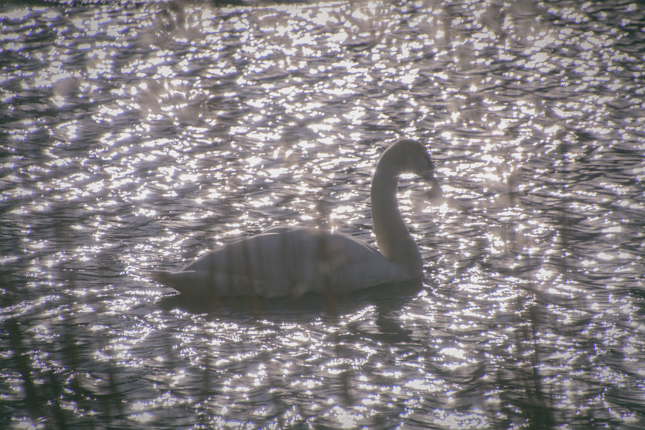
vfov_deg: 3.4
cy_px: 215
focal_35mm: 405
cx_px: 322
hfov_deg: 5.1
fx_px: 7256
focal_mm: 270
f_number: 8
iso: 140
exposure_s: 1/1000
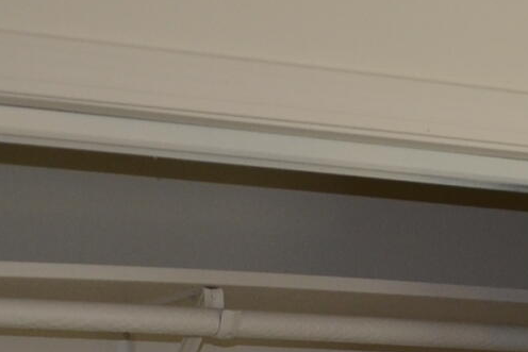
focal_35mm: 163
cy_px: 797
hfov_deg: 11.5
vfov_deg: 7.9
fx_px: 2391
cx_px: 996
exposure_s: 1/125
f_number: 3.5
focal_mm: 18
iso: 320
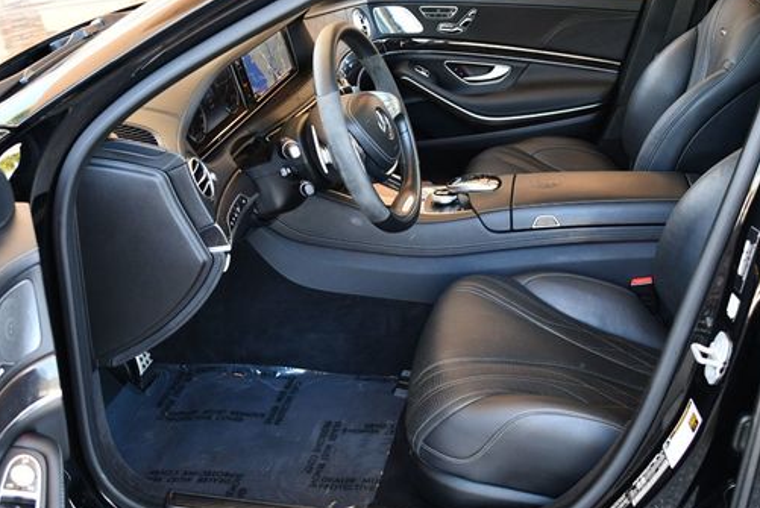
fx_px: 972
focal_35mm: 46
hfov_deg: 42.7
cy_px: 235
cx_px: 384
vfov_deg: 29.3
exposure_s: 1/160
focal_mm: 18
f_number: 3.5
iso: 800
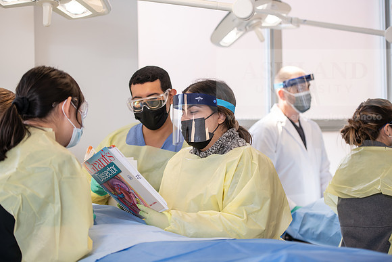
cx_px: 196
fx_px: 871
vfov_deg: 17.1
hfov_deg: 25.4
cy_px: 131
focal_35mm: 80
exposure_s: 1/200
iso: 250
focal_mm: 80
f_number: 3.2
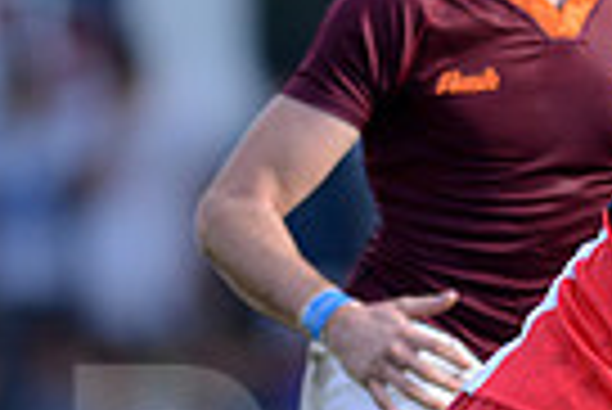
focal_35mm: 1788
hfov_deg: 1.2
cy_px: 498
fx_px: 30428
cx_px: 436
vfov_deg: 0.8
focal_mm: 420
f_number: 4
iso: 400
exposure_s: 1/1000
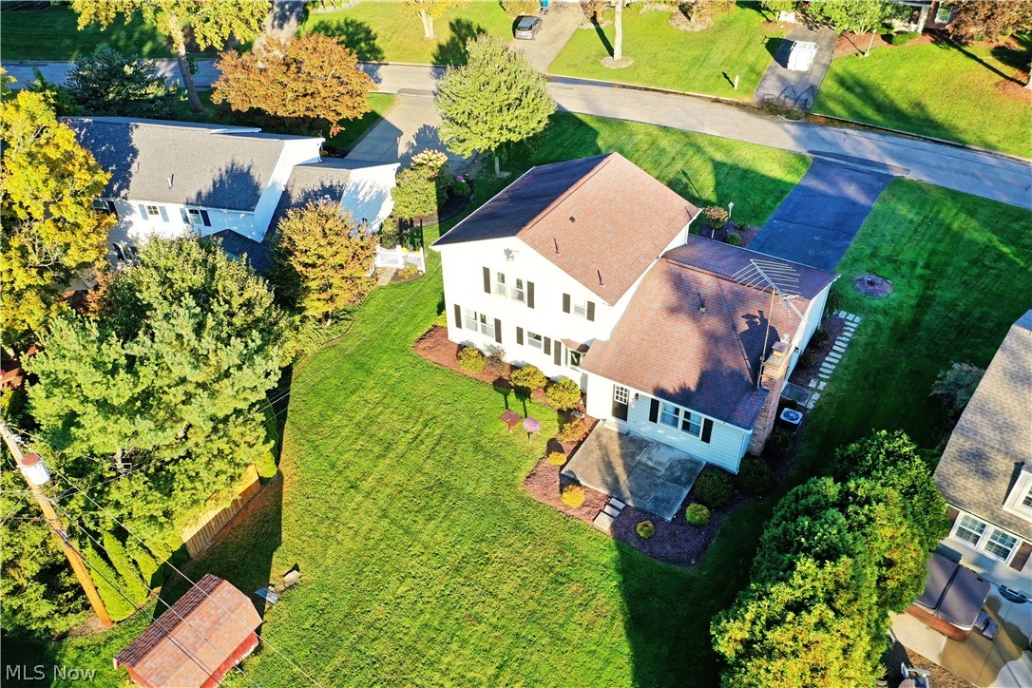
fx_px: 803
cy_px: 344
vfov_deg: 46.4
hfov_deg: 65.5
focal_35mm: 28
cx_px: 516
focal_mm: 10.26
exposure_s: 1/200
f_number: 4.5
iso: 100
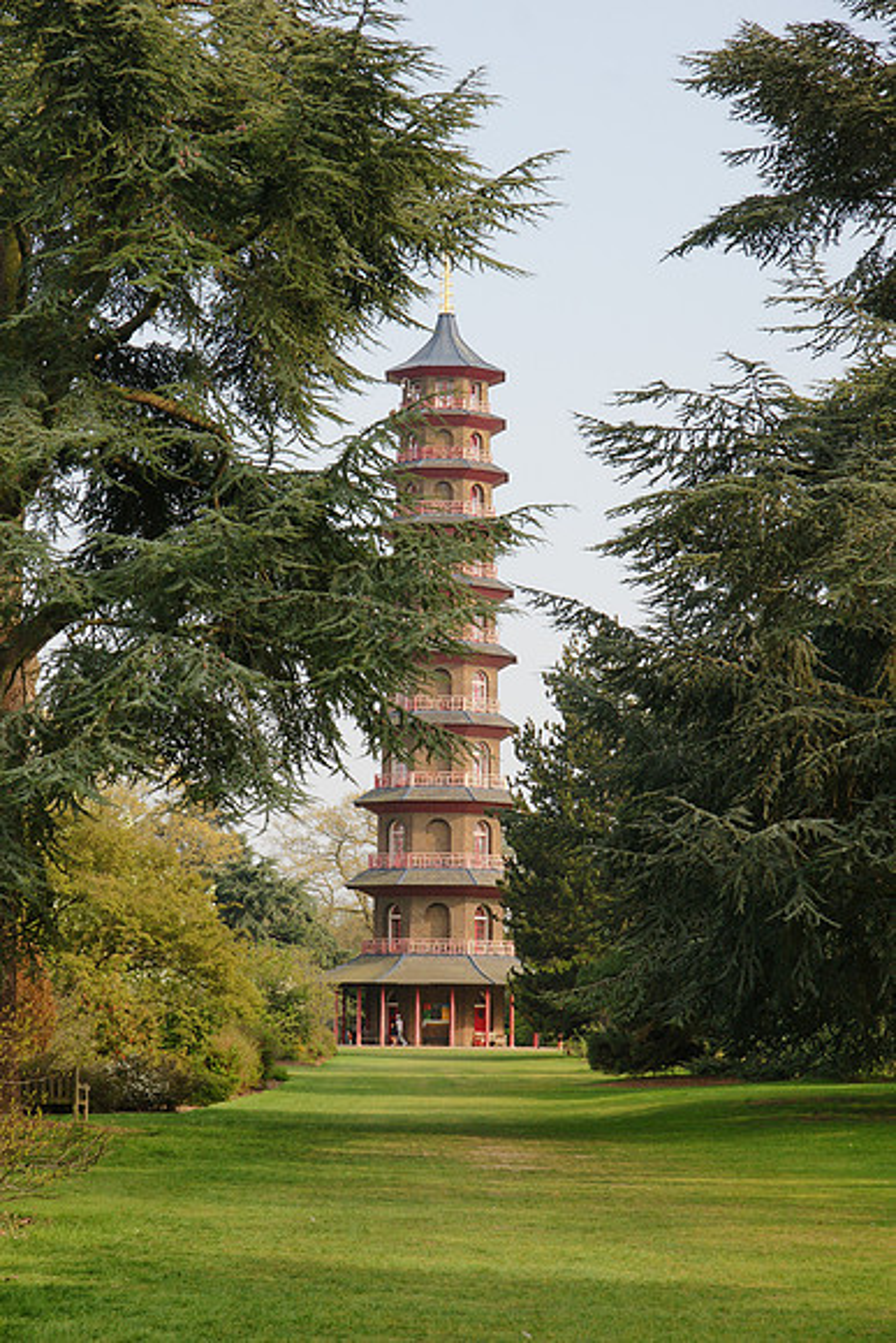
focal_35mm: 90
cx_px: 448
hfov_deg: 15.2
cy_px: 672
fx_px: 3358
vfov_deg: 22.6
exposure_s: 1/200
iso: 200
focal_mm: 60
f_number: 9
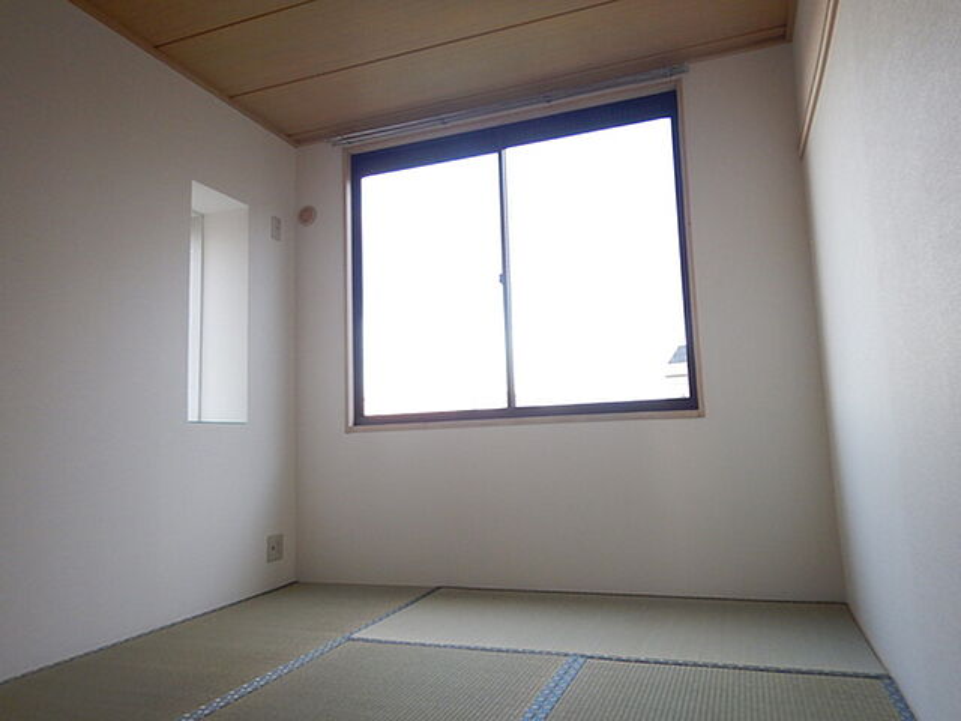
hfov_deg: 71.6
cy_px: 360
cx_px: 480
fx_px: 666
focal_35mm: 24
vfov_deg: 56.8
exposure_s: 1/30
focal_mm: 4.3
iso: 280
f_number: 2.8
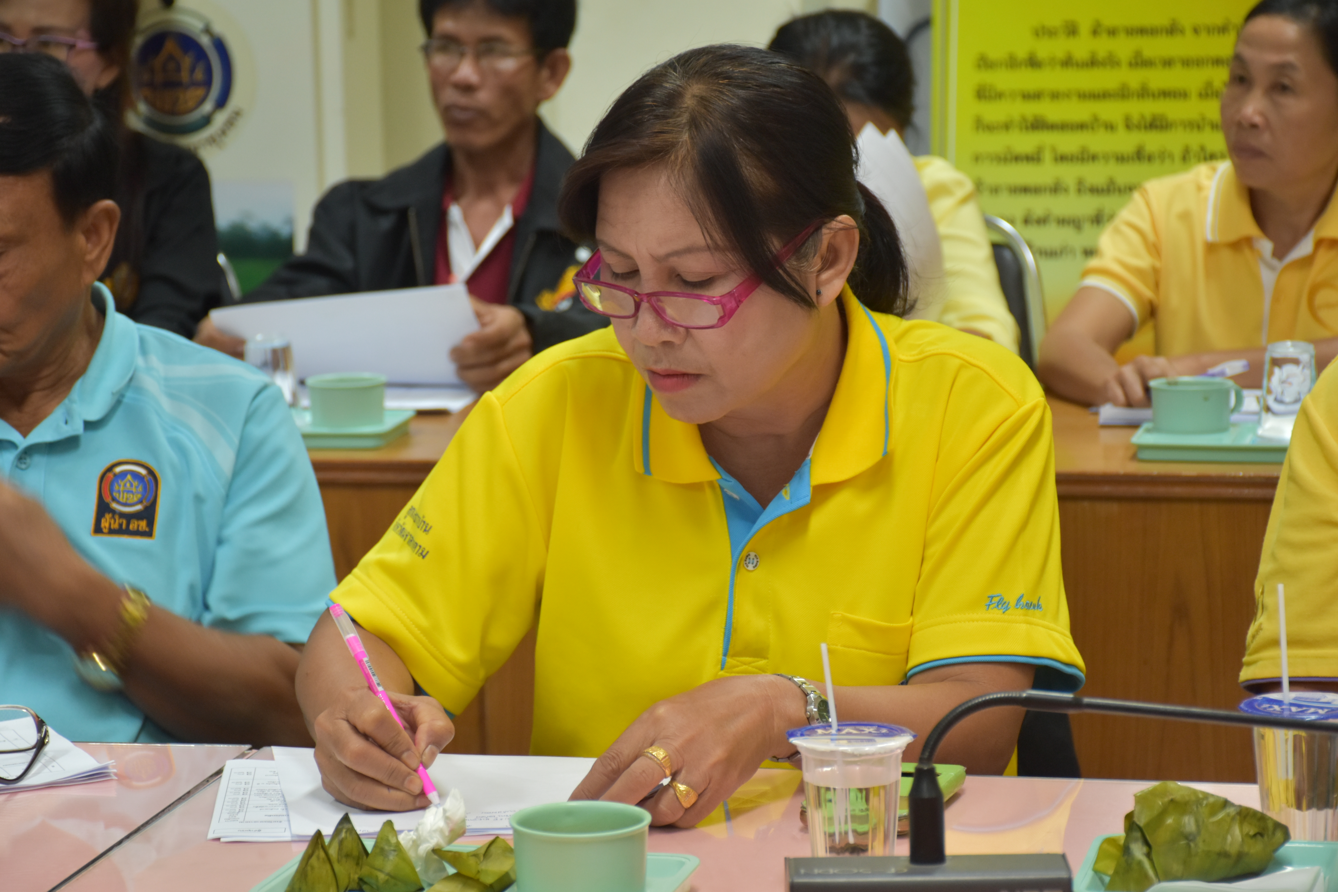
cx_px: 669
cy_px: 446
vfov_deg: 13.0
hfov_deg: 19.5
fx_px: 3902
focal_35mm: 105
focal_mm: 70
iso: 900
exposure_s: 1/60
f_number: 5
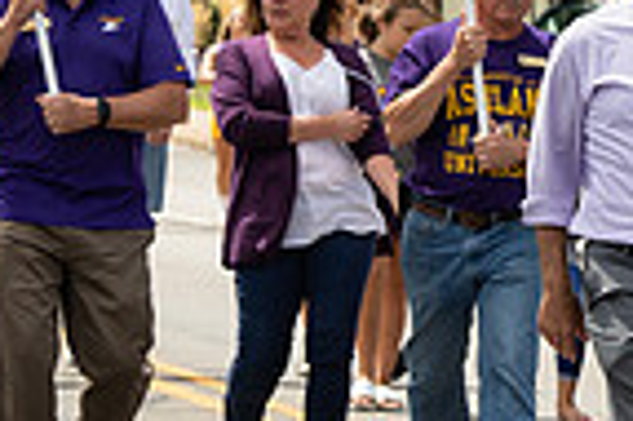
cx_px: 801
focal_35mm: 427
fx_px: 7499
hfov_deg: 4.8
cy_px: 86
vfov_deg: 3.2
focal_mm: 105
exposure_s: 1/640
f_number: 8
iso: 250
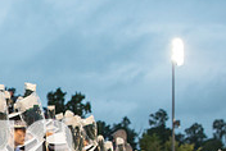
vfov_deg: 16.6
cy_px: 180
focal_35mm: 79
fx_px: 497
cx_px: -24
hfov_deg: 23.9
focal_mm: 24
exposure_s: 1/320
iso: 2000
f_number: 3.2
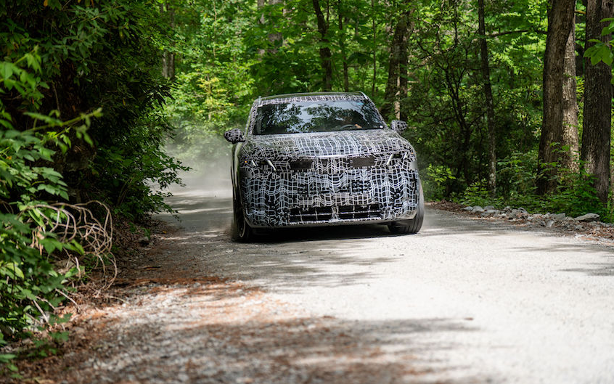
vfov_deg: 15.2
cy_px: 188
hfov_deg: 24.1
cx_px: 308
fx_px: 1439
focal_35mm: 86
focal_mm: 84
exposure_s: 1/400
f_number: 2.8
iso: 320
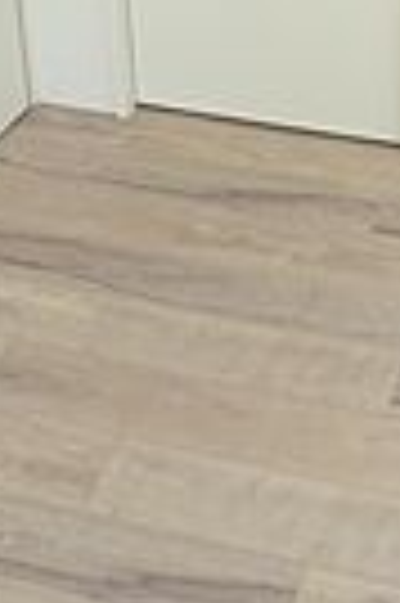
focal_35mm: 86
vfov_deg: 21.5
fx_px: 1437
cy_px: -166
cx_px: 400
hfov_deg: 15.6
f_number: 2
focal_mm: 5.1
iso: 80
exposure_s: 1/80
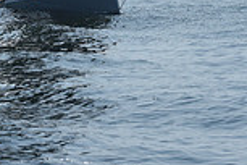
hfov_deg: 5.6
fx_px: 2545
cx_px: 56
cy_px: -288
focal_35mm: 371
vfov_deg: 3.6
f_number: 11
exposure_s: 1/1000
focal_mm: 98
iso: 250
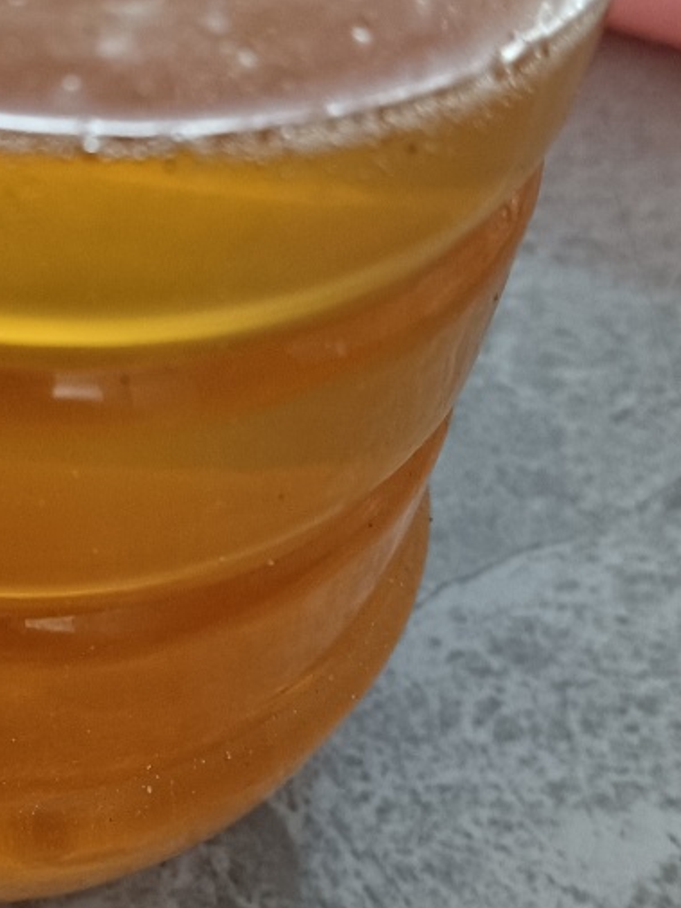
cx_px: 120
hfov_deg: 25.2
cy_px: 526
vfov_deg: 33.7
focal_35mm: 57
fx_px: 1495
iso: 2442
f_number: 1.8
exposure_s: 1/20
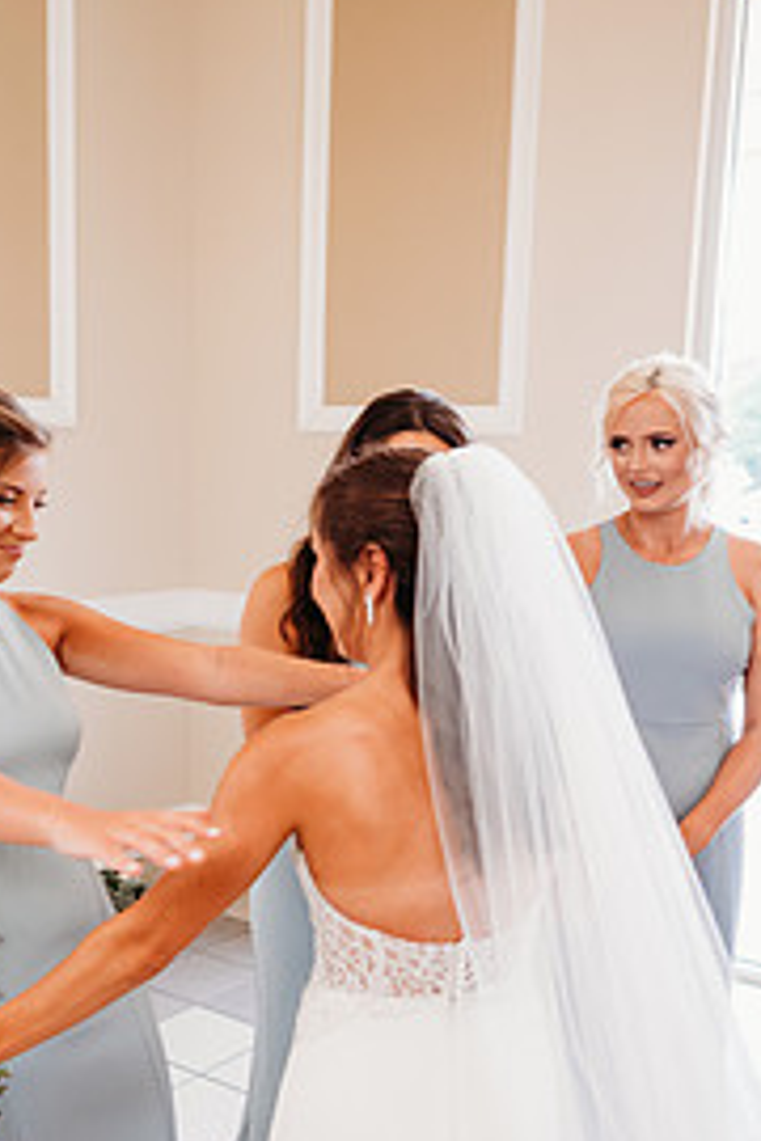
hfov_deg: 33.4
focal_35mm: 40
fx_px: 1268
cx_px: 368
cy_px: 655
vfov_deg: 48.3
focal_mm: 24
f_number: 2.5
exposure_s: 1/160
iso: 640
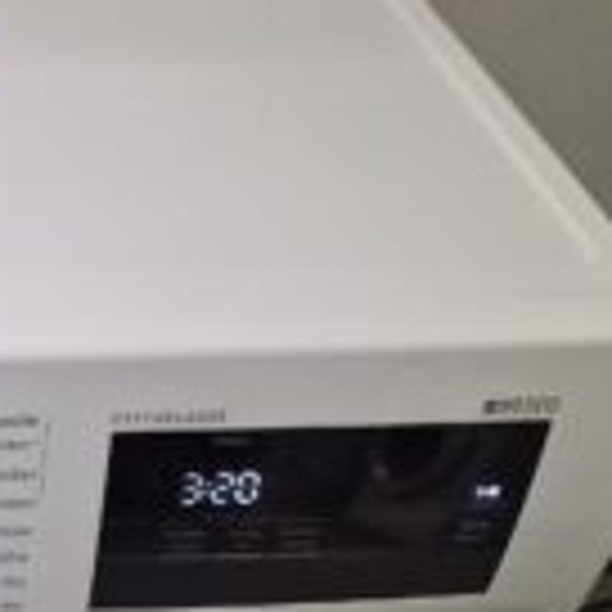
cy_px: 486
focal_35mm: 60
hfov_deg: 25.0
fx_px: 1200
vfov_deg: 28.0
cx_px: -171
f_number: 1.8
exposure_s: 1/100
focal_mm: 6.4
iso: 800
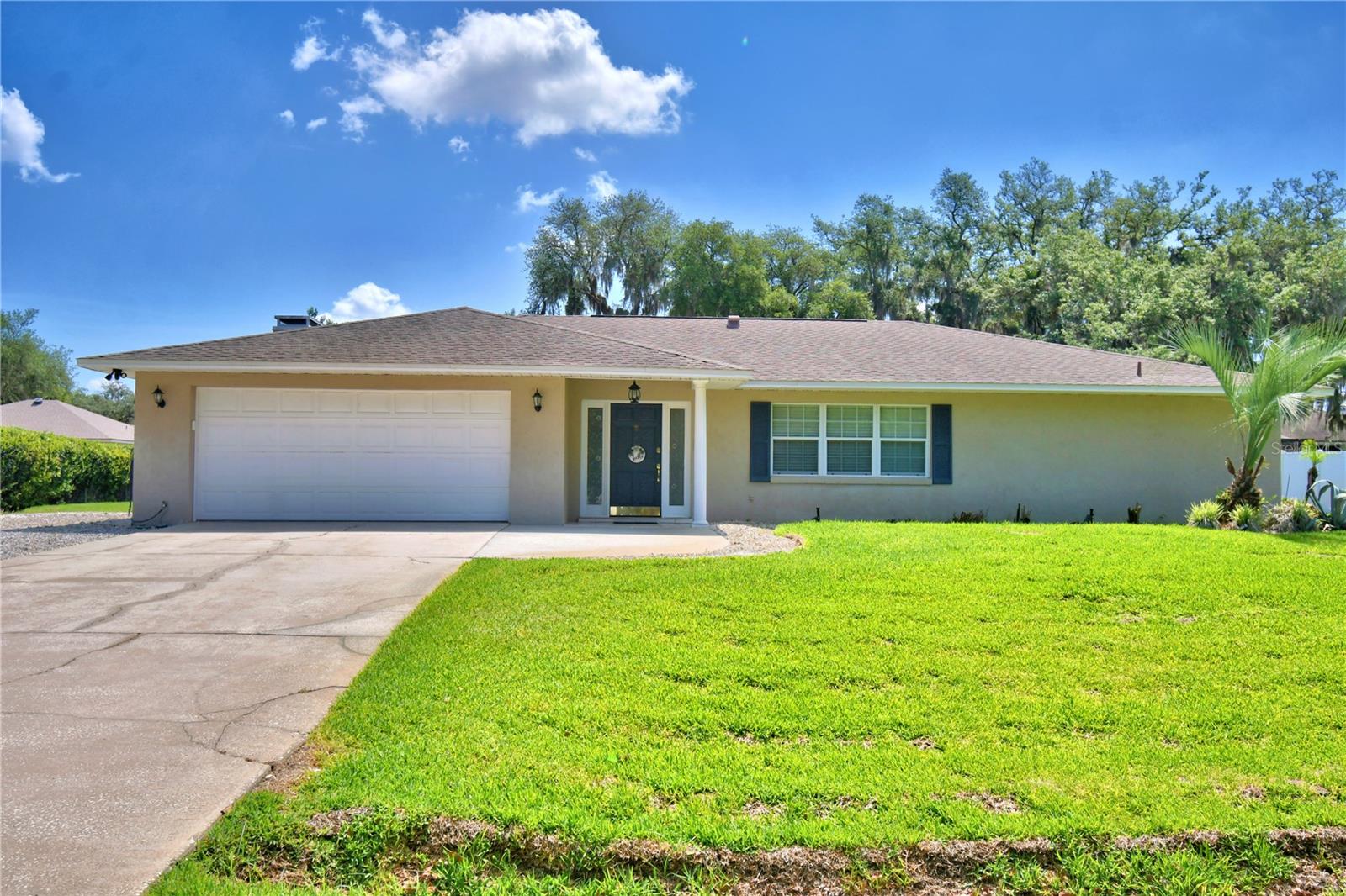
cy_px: 448
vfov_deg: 43.6
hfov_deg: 61.9
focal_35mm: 30
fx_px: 1121
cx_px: 673
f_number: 5.6
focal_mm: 20
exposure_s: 1/1000
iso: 100
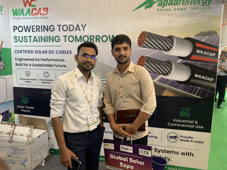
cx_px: 114
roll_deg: -1.2
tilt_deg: -8.7
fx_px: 170
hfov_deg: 67.3
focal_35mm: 26
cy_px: 85
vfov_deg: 53.1
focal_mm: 4.25
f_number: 1.8
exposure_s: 1/50
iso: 125
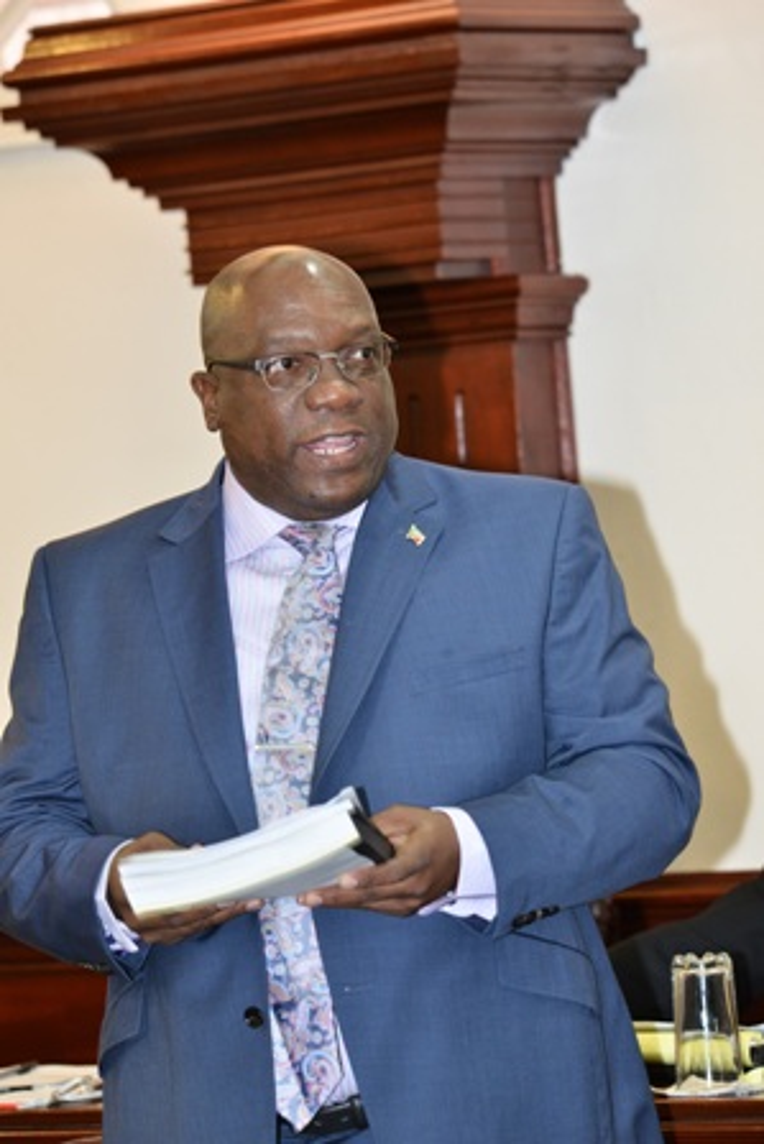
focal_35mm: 200
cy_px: 572
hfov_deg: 6.9
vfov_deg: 10.3
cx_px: 382
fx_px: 6361
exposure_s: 1/60
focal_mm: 200
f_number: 8
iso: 1600
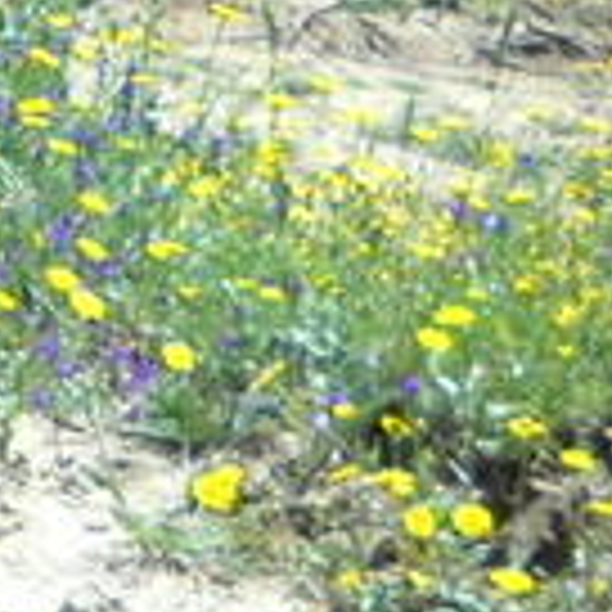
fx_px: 4260
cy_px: -140
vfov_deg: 8.1
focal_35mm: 213
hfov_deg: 7.3
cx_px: -1166
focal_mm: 6.72
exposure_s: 1/369
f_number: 3.1
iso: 64
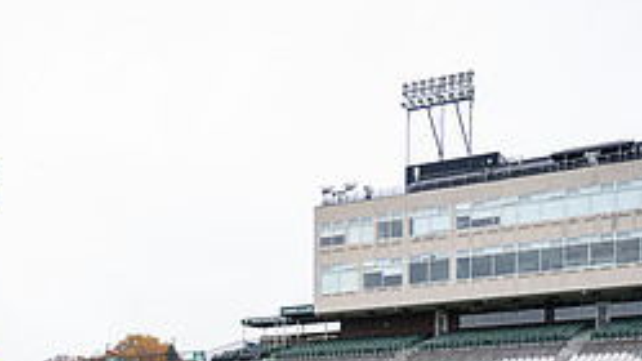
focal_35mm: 67
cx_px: 131
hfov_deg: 30.7
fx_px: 1140
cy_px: 489
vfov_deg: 16.8
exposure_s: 1/200
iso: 160
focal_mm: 27.5
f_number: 4
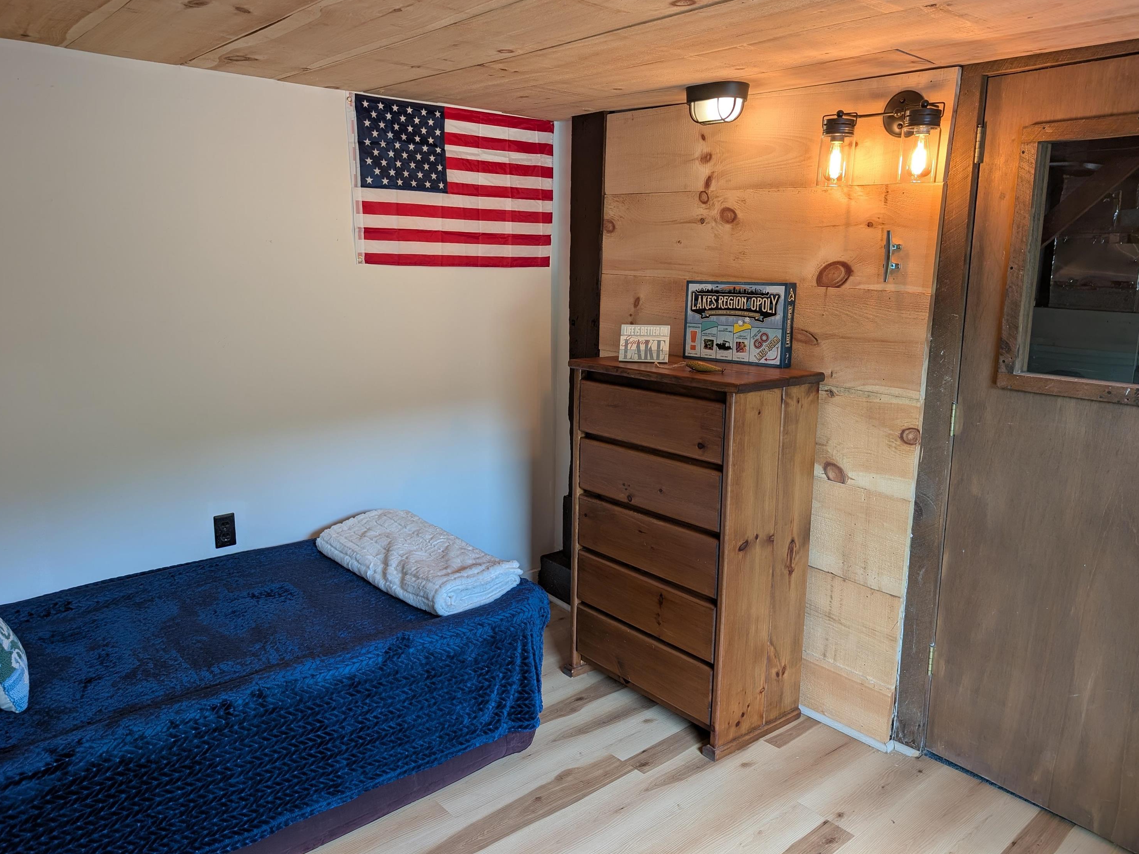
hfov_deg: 69.4
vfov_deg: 54.9
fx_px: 823
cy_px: 409
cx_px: 563
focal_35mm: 25
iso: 35
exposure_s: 1/60
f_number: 1.68
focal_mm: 6.9
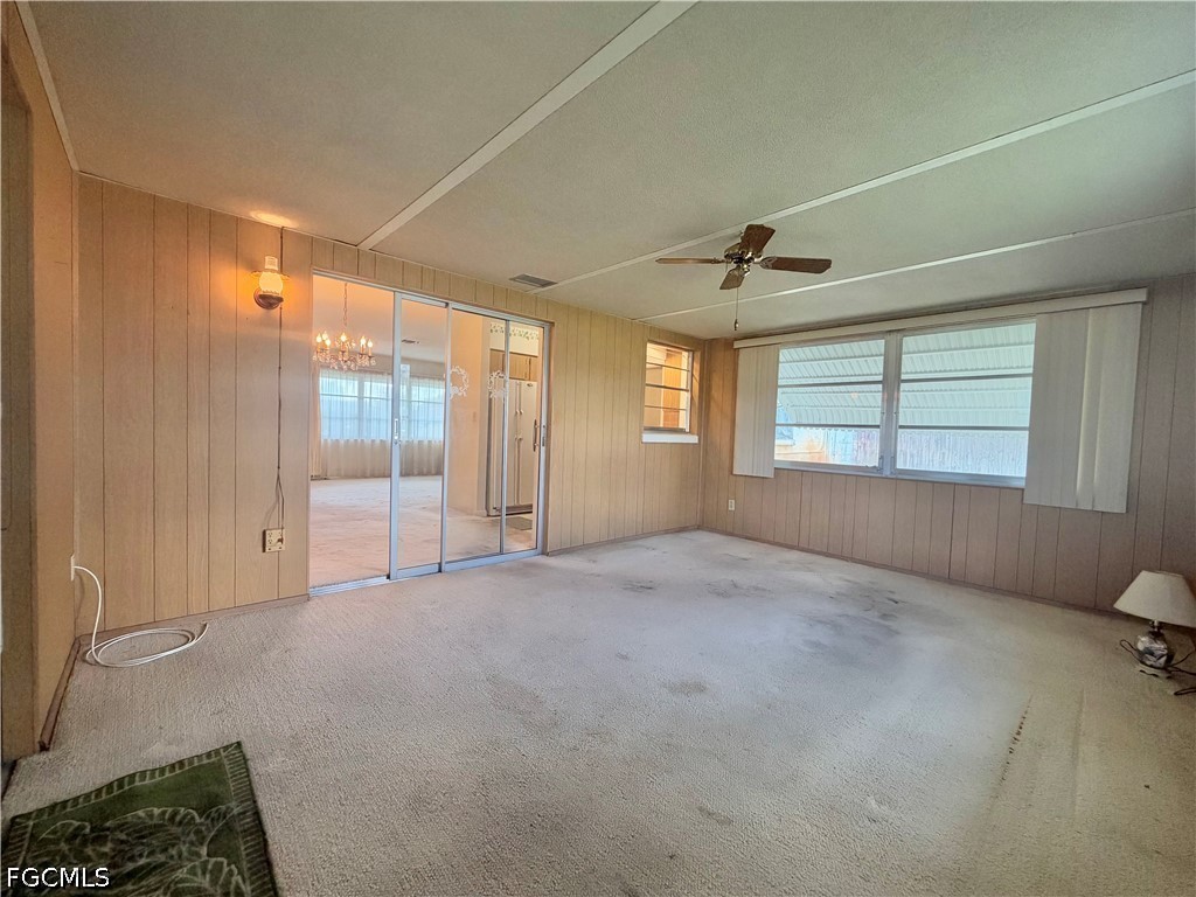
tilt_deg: -2.2
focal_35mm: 14
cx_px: 598
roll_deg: -2.0
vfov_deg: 85.7
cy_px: 448
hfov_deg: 102.1
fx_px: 484
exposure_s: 1/120
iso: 320
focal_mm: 2.22
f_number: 2.2
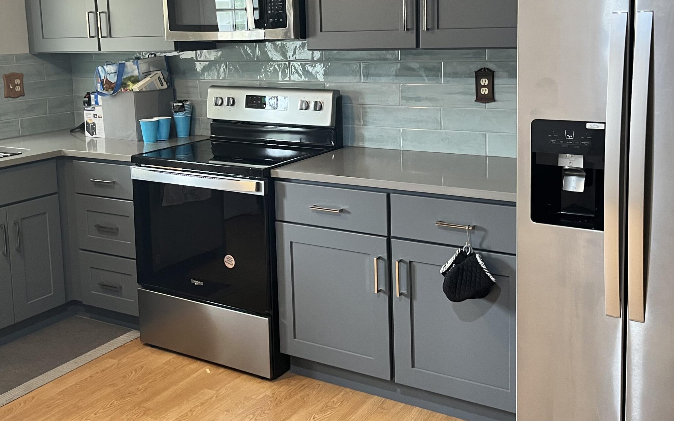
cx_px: 296
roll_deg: +1.9
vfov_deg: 30.9
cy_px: 122
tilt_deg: -7.5
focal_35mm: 41
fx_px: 753
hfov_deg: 48.1
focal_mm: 5.1
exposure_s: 1/60
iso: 250
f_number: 1.6
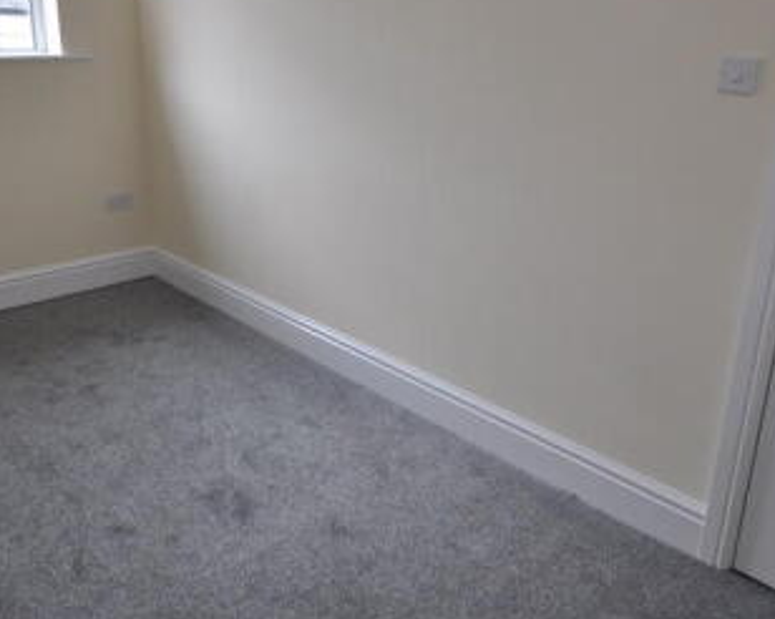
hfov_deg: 58.6
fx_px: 688
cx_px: 335
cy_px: 229
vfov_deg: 48.0
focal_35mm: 30
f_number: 5.6
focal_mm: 10
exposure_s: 1/125
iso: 400
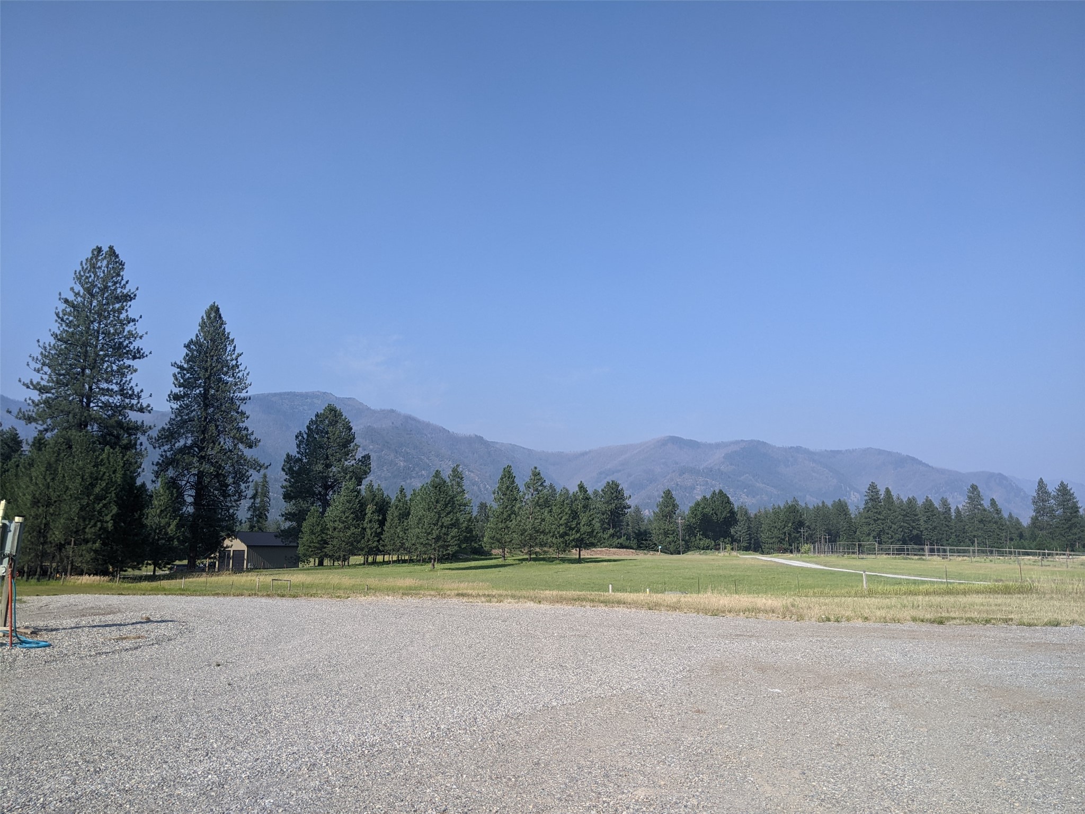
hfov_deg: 65.3
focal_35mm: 27
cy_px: 407
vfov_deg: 51.4
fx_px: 846
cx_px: 542
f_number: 1.8
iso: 72
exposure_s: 1/2611
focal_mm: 4.44
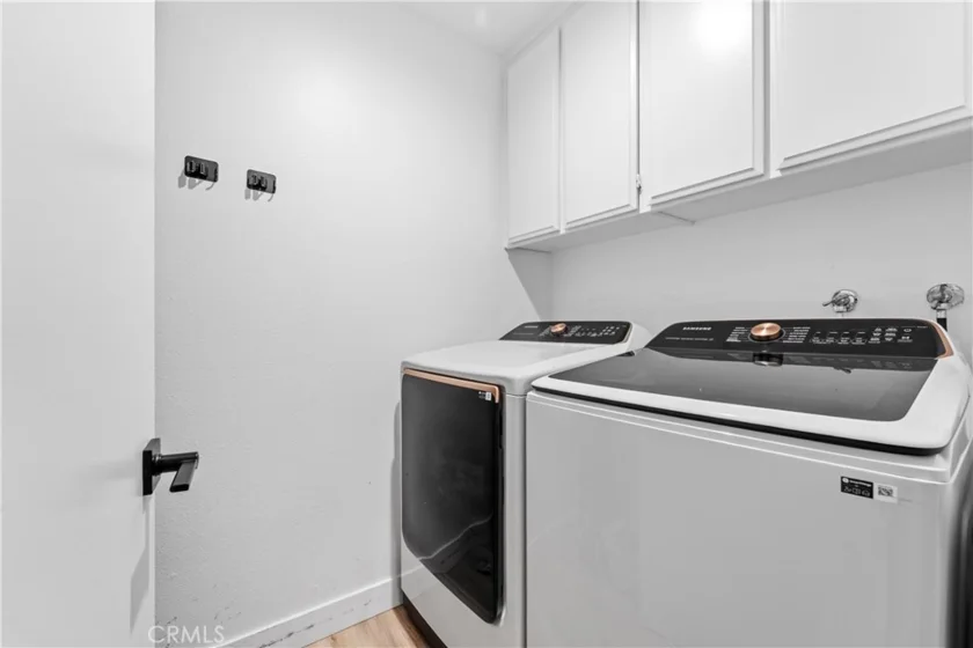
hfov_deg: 104.3
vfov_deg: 81.2
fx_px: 378
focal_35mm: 14
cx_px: 486
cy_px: 324
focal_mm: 14
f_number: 9.5
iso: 320
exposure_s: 1/1.43
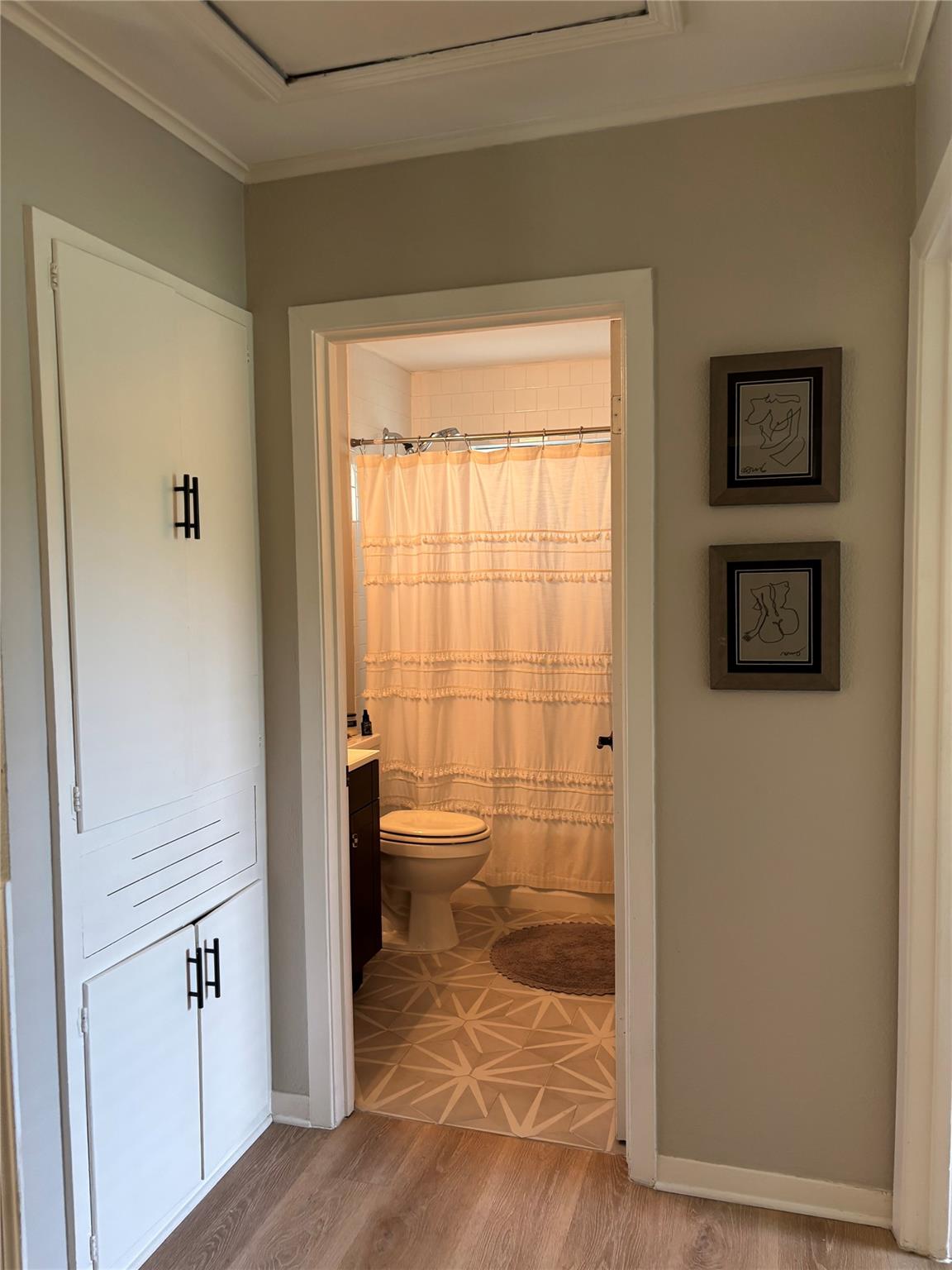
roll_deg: +0.8
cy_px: 635
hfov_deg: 53.1
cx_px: 476
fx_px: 953
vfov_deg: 67.3
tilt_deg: -3.7
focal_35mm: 26
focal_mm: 5.96
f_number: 1.6
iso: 125
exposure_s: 1/60
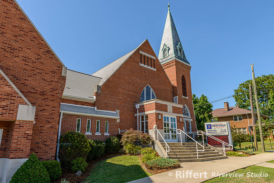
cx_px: 137
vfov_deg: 53.2
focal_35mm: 24
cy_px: 92
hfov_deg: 73.7
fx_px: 183
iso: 100
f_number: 11
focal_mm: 24
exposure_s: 1/100
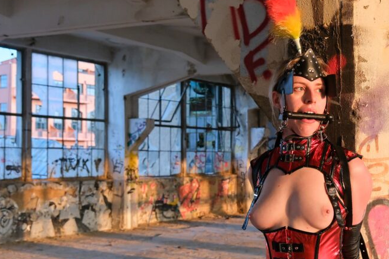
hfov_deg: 32.0
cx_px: 313
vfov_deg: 22.2
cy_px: 160
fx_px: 659
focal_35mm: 61
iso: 800
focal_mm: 23.5
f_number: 4
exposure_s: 1/250
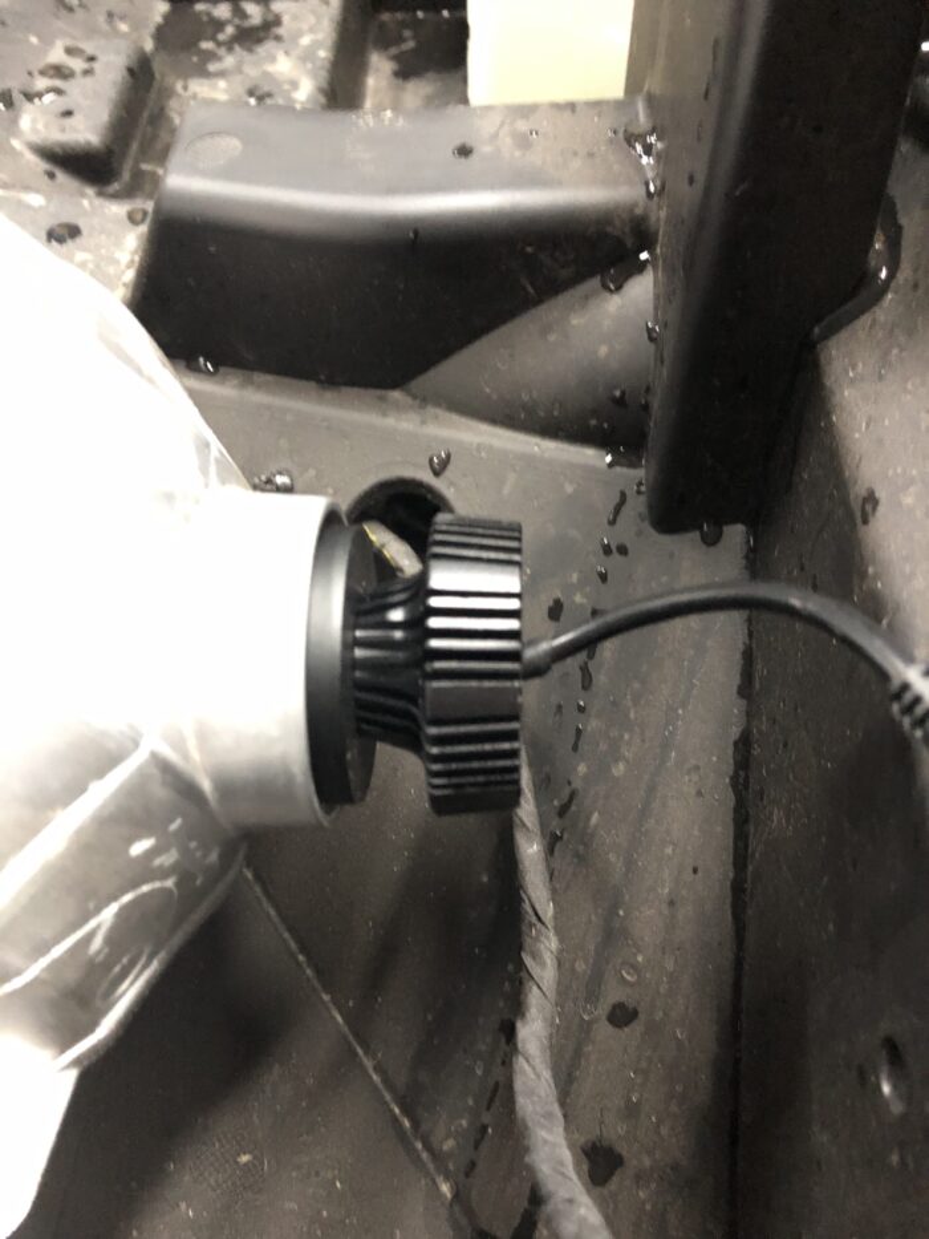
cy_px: 620
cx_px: 464
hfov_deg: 49.8
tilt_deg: -55.4
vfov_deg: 63.4
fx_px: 1002
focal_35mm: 28
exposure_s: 1/4
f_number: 1.8
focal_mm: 3.99
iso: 320
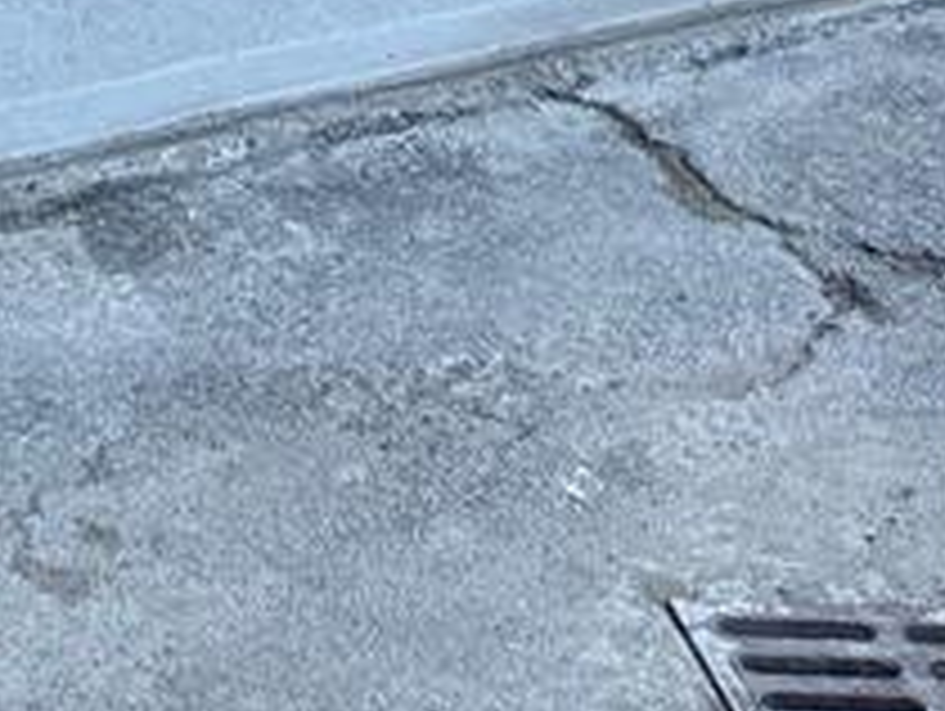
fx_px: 3198
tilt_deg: -5.9
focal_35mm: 117
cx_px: -657
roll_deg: -1.0
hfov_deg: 15.0
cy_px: -999
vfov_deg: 10.8
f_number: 1.78
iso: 80
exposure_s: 1/379
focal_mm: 6.76
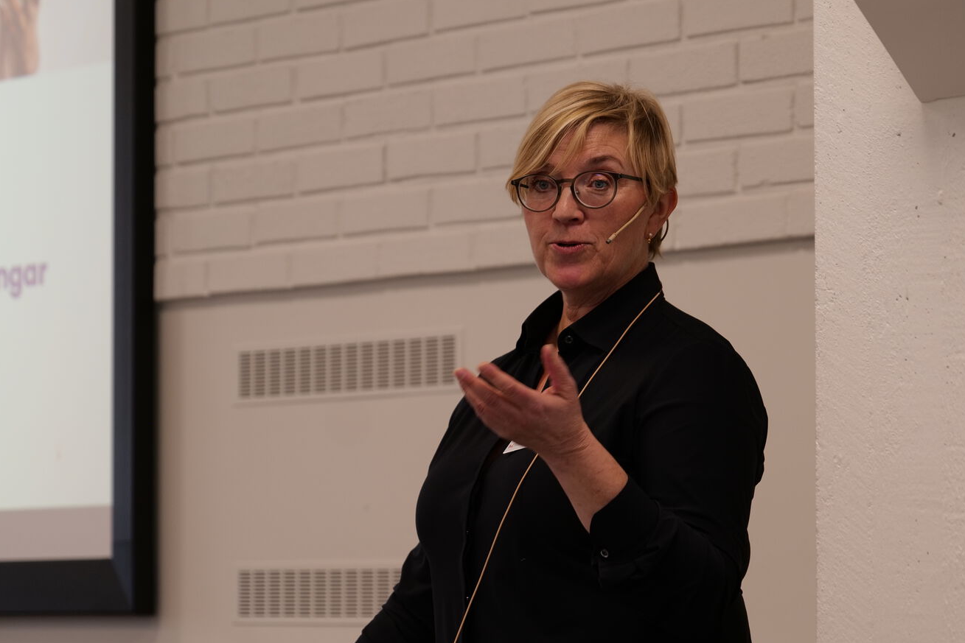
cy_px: 432
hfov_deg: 13.3
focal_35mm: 154
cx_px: 478
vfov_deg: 8.9
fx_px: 4128
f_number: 4
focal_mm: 105
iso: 640
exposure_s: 1/125
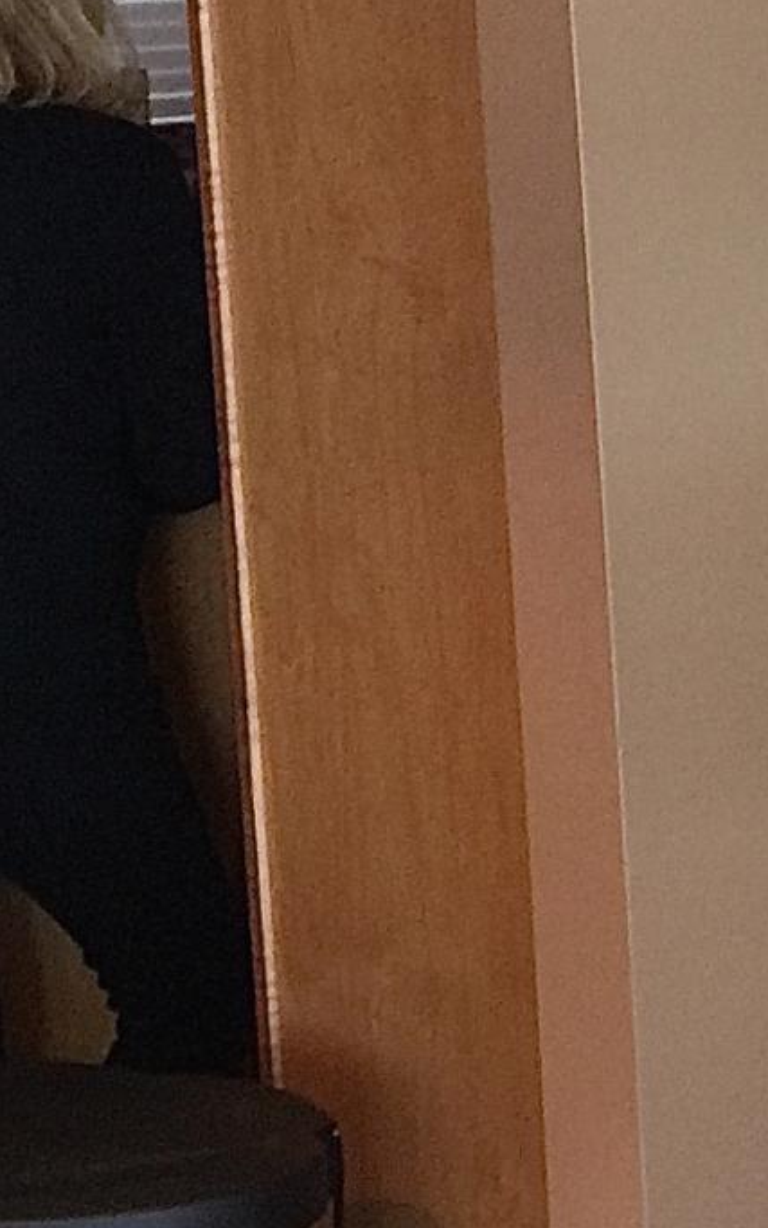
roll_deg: +0.6
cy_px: 263
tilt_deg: -4.2
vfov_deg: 15.4
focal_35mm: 135
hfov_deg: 7.9
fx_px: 4520
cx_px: 2523
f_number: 2.2
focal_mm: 4.15
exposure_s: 1/30
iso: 40
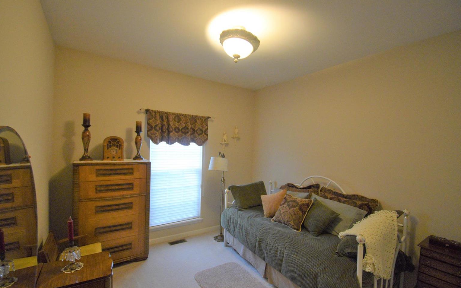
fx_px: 201
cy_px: 154
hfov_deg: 97.8
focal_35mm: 16
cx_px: 226
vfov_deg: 71.2
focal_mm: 10
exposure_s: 1/60
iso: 2800
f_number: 4.5
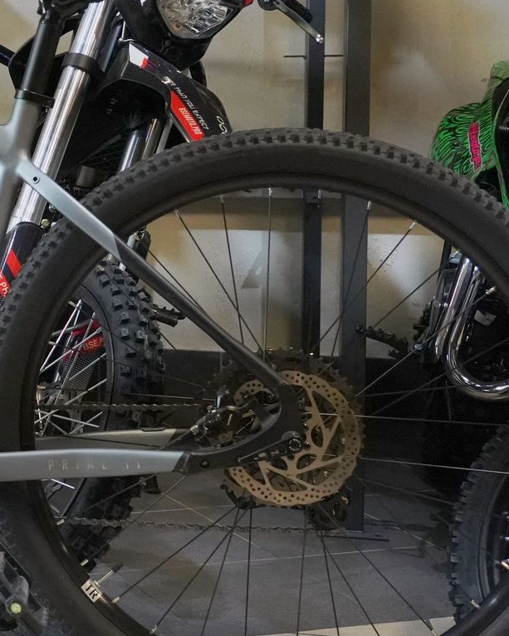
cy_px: 217
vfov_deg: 26.6
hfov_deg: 19.4
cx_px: -198
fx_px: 1338
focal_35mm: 71
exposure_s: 1/200
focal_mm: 29
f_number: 5
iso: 8000
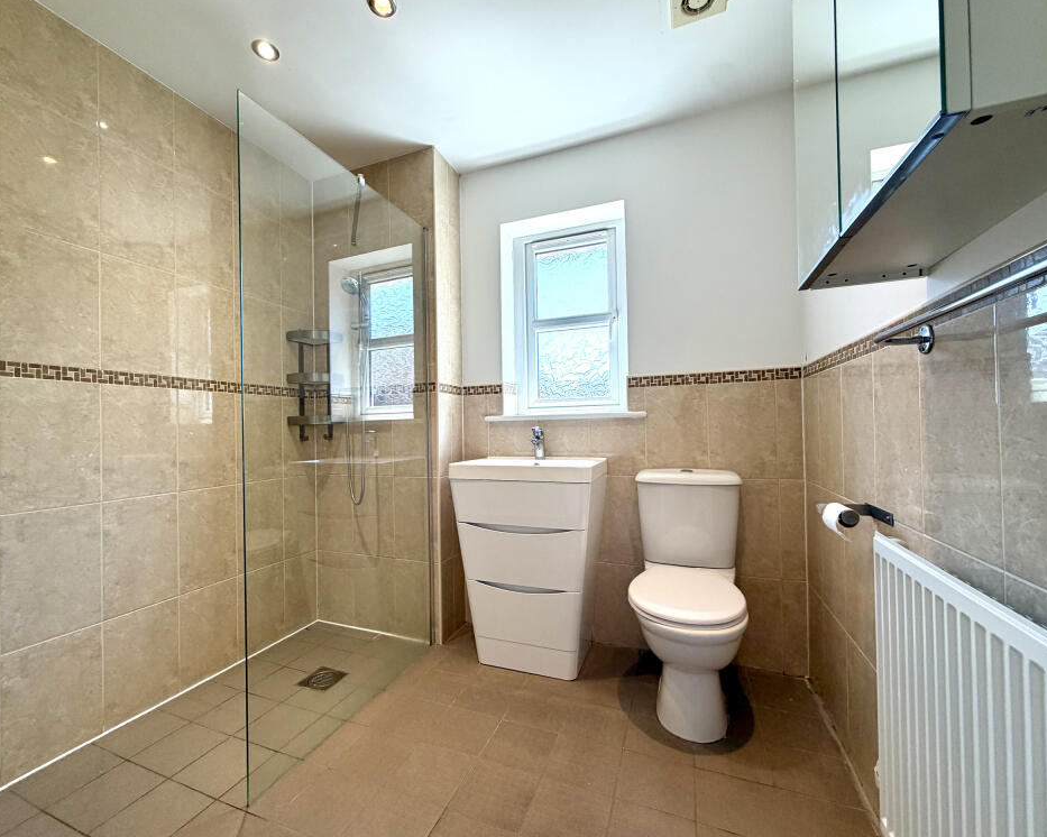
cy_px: 424
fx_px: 465
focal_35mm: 15
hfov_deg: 96.7
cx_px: 495
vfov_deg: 84.0
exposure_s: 1/100
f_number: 2.2
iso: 100
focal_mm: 2.22
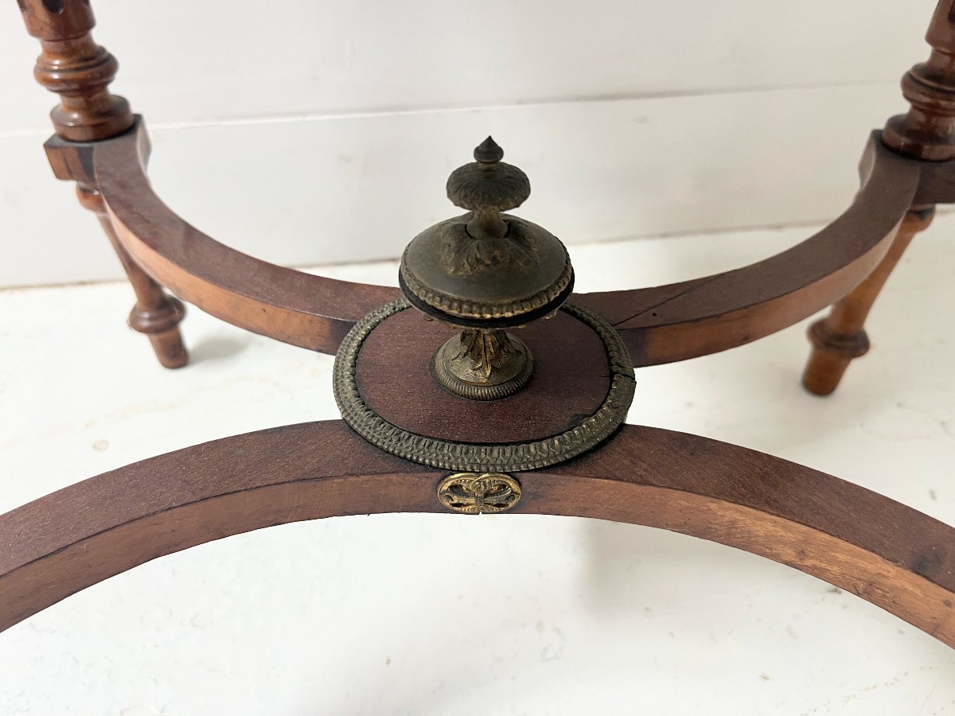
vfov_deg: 53.1
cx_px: 478
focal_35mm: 26
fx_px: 717
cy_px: 358
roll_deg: -0.1
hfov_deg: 67.3
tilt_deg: -43.4
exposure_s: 1/76
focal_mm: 5.7
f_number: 1.5
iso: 125
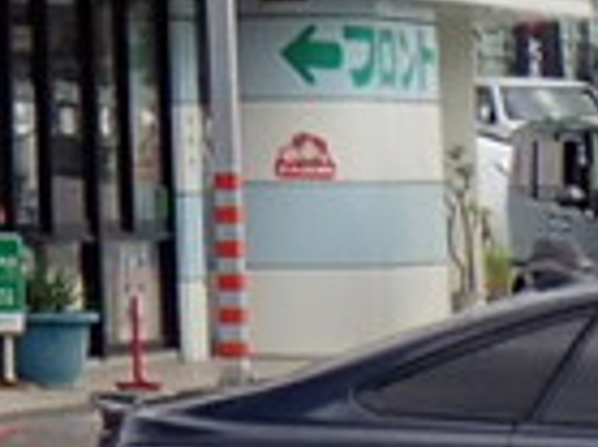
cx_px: -1532
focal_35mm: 258
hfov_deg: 6.6
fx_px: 4453
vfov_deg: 5.7
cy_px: -305
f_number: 3.5
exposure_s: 1/500
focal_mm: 6.42
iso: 100
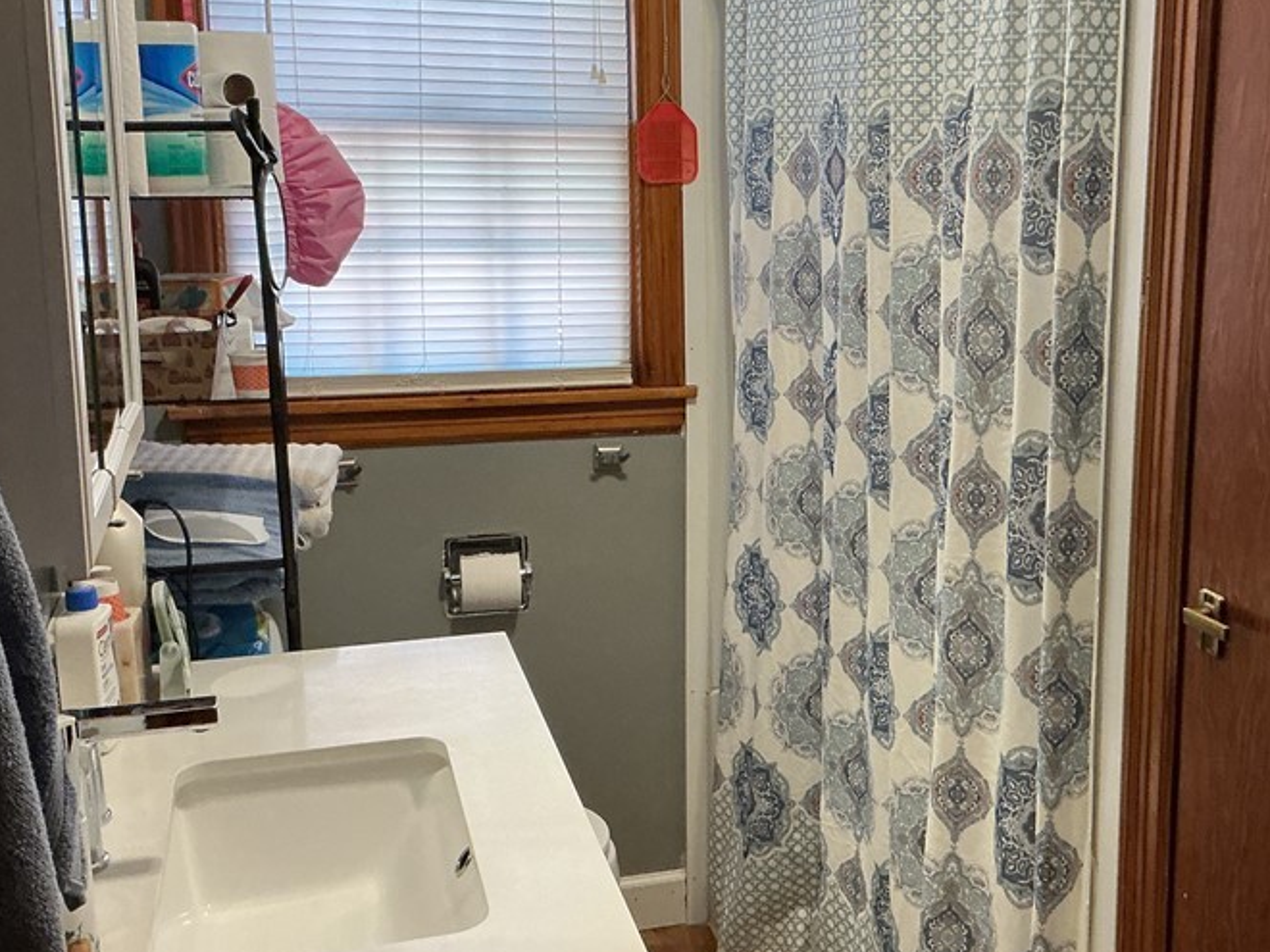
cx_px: 814
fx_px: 1651
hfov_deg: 41.7
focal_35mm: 45
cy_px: 458
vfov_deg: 32.2
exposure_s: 1/60
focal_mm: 3
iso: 160
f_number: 1.8
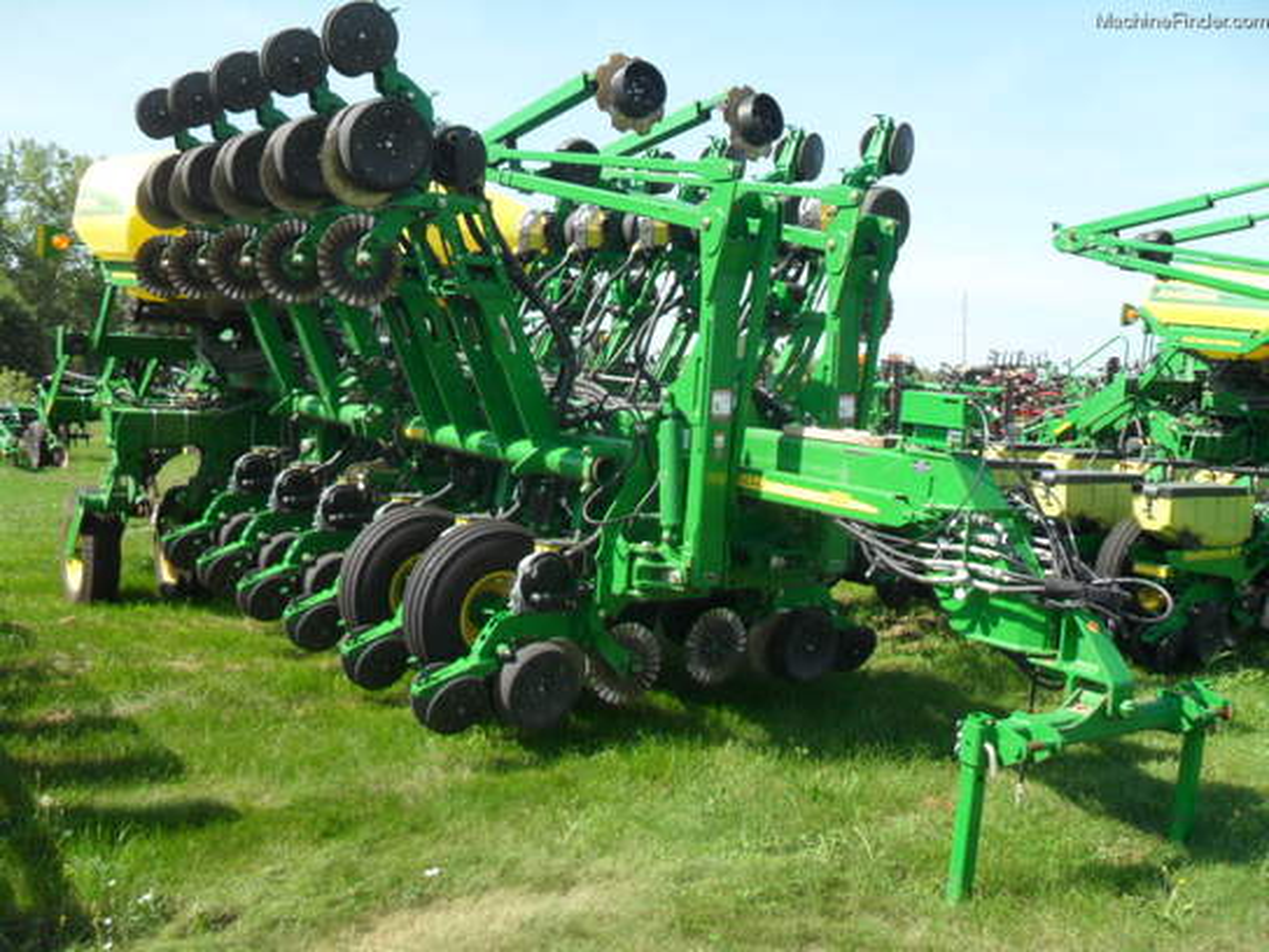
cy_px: 476
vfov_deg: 40.7
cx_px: 634
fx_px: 1283
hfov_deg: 52.6
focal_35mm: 35
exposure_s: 1/60
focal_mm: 6.2
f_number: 8.9
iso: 100
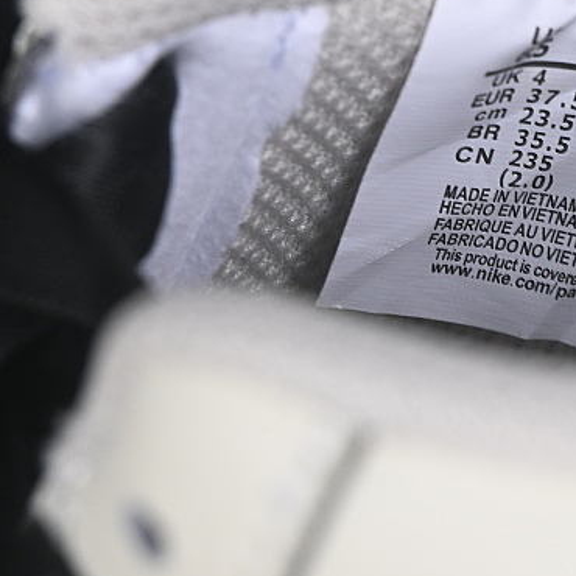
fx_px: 3502
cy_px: 251
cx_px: 704
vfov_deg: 9.4
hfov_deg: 9.3
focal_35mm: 186
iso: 160
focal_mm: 50
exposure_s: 1/80
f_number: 7.1
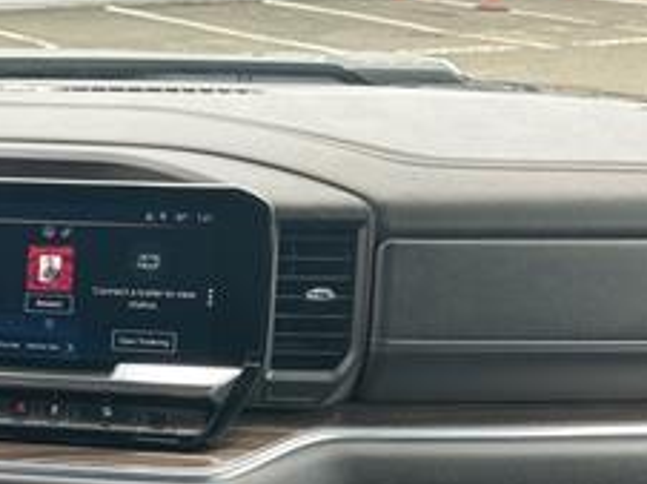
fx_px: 1270
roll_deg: -1.2
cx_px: -23
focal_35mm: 68
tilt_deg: -17.8
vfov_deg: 21.5
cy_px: 321
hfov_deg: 26.8
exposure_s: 1/164
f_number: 1.78
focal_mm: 6.86
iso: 125
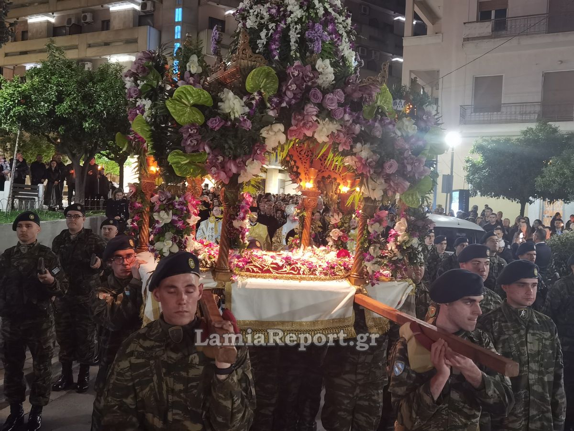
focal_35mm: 36
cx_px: 287
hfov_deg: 51.4
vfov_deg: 39.7
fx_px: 597
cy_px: 216
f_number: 1.9
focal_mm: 6.71
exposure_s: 1/33
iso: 640
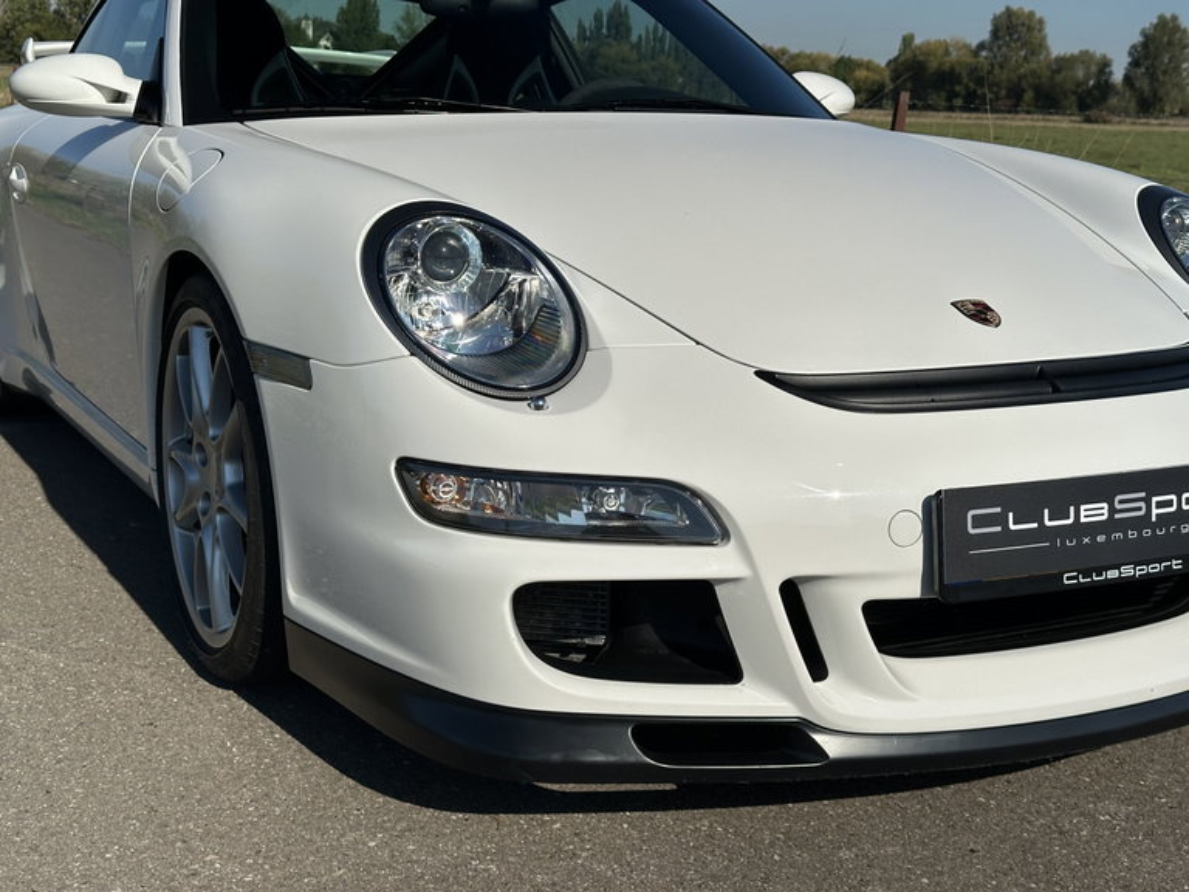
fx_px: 1649
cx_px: 594
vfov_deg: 30.3
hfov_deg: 39.7
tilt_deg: -11.3
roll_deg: -2.6
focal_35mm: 48
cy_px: 446
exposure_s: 1/5882
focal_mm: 6.86
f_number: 1.78
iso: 64
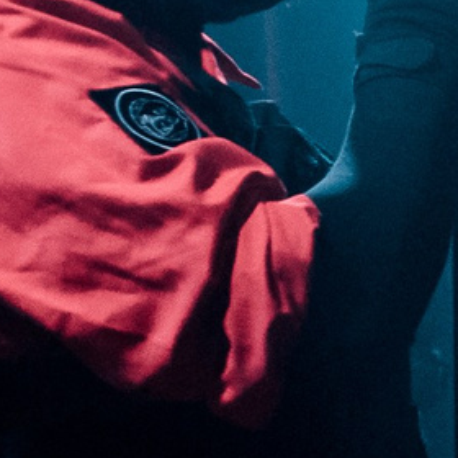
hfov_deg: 7.1
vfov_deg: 8.1
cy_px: 462
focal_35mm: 215
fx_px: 3218
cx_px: 1456
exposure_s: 1/400
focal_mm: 24
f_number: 3.2
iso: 2000
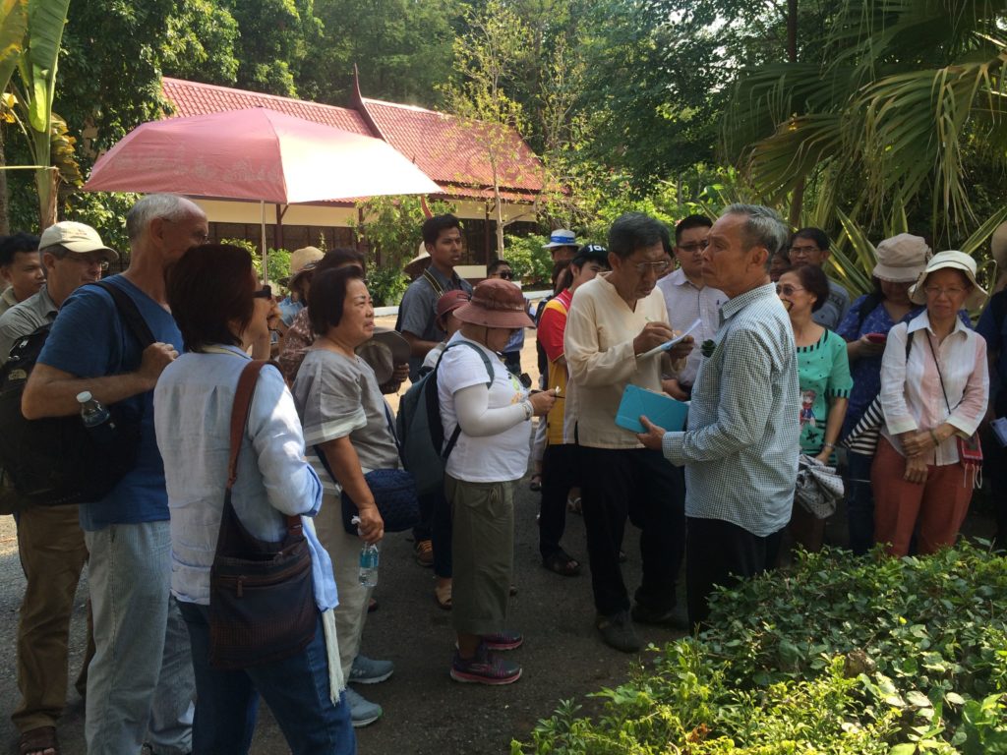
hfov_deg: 60.0
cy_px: 378
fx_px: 873
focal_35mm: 30
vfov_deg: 46.8
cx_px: 504
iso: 32
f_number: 2.2
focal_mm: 4.12
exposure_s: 1/720
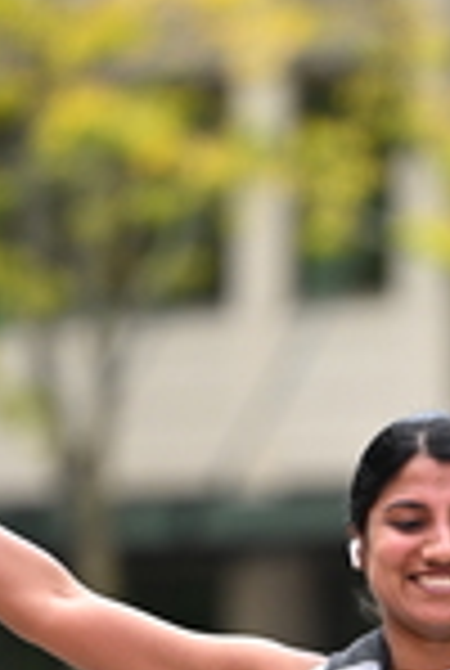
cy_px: 796
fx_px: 12018
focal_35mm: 644
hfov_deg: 2.1
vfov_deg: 3.2
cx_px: 524
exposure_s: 1/2000
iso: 640
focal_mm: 175
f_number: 2.8
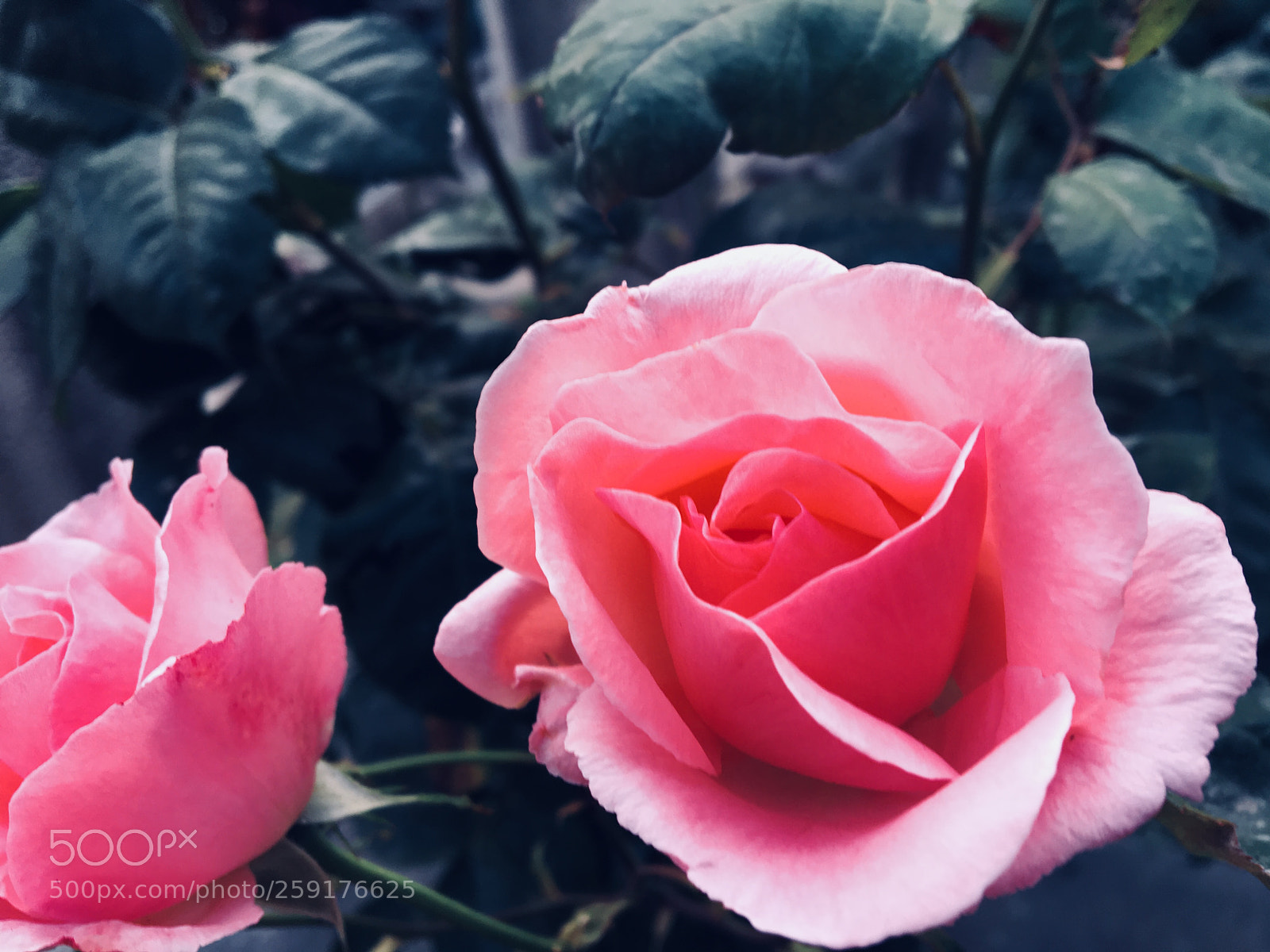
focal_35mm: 29
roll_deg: +6.3
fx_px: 1064
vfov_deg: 48.2
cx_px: 635
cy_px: 476
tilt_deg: -39.6
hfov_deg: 61.7
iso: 32
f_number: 2.2
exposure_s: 1/50
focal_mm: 4.15
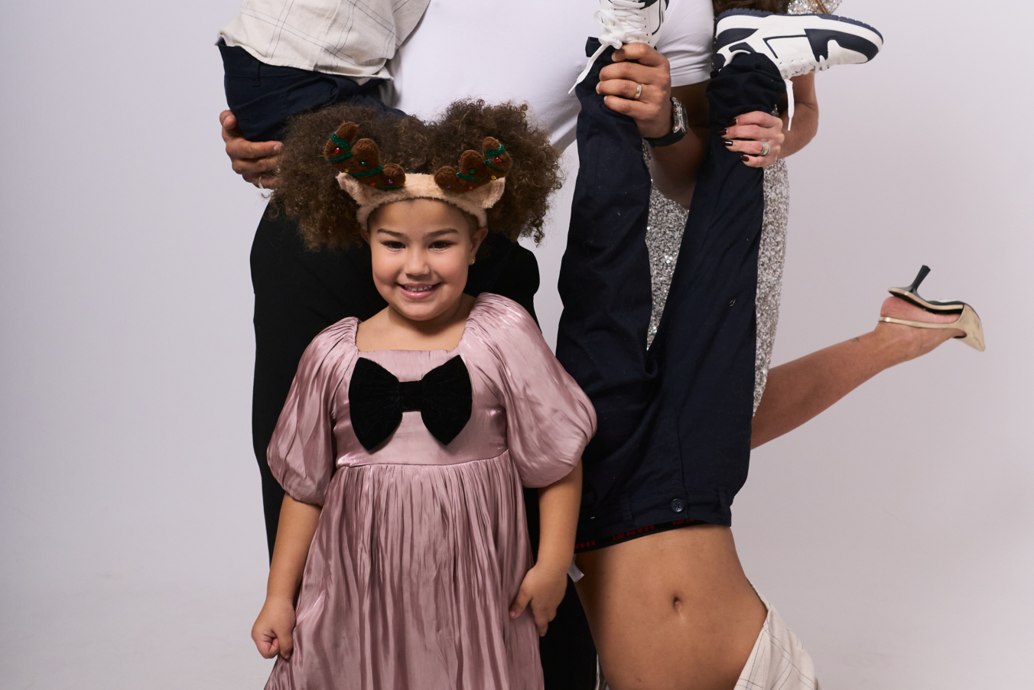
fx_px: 1523
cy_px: 275
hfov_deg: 37.5
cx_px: 519
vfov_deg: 25.5
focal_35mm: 53
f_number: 6.3
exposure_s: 1/250
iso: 500
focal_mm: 35
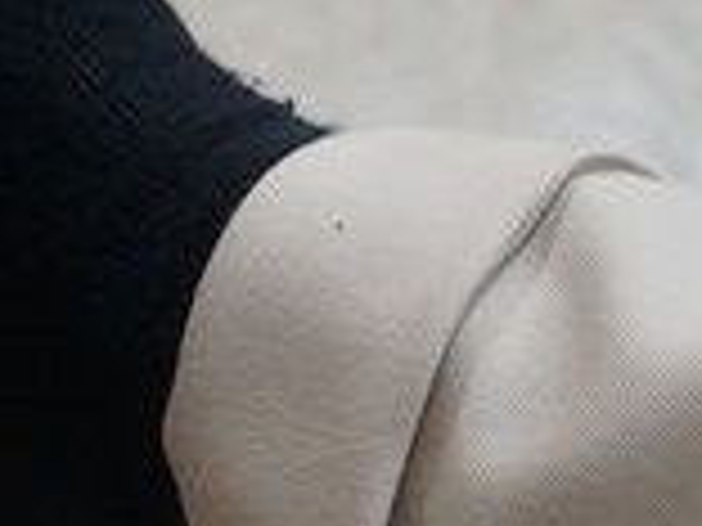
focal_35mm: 165
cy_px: -162
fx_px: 3346
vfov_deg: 8.9
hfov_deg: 10.9
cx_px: -691
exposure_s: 1/160
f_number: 4
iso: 1600
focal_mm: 22
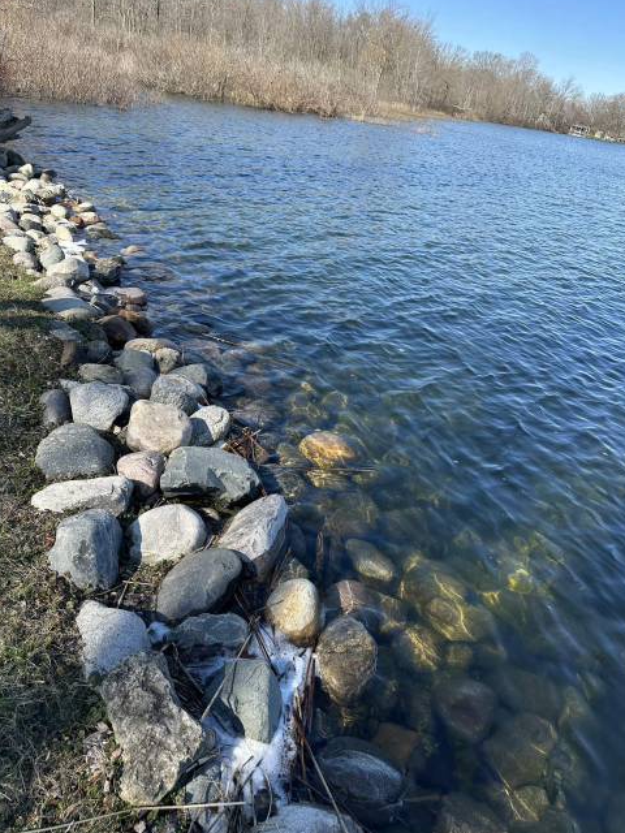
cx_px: 319
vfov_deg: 69.4
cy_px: 402
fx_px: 602
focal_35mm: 25
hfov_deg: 54.9
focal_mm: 6.86
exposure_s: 1/1613
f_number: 1.78
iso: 80
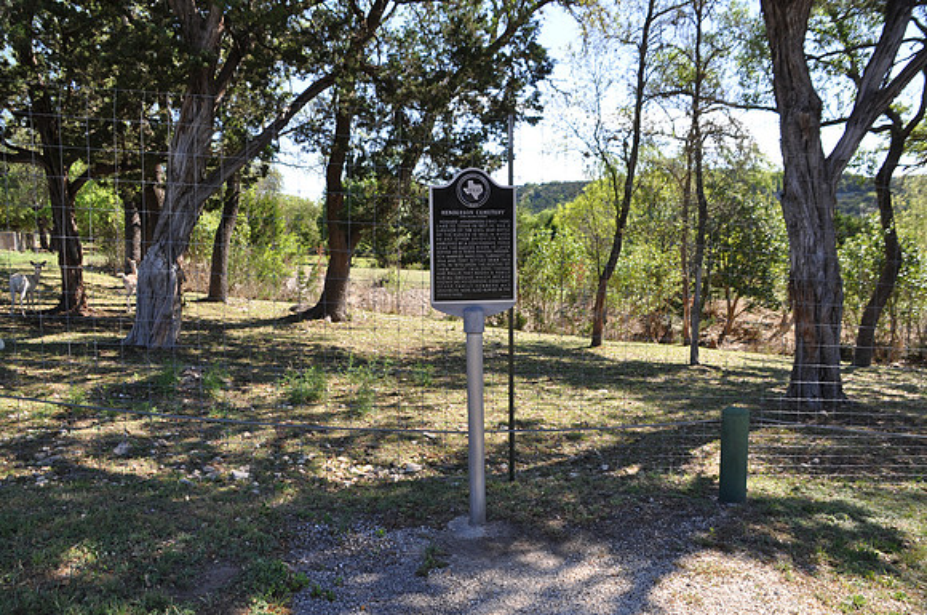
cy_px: 308
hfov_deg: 67.5
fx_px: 694
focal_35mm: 27
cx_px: 464
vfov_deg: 47.8
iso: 200
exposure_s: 1/160
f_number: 6.3
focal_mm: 18
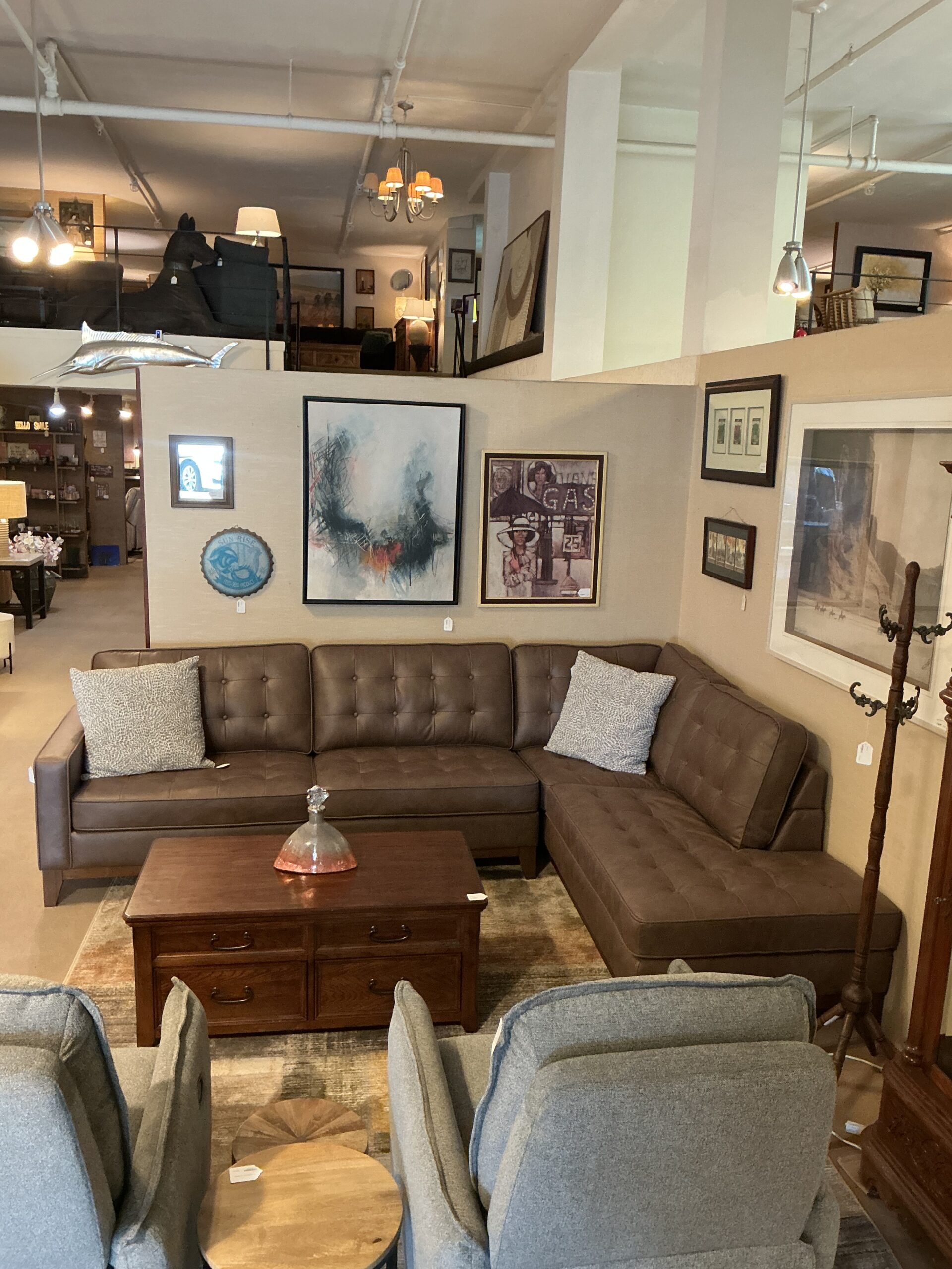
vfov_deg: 61.7
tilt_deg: -12.4
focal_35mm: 29
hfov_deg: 48.2
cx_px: 476
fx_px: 1063
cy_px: 634
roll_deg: -1.9
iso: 200
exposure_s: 1/60
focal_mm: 3
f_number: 1.8
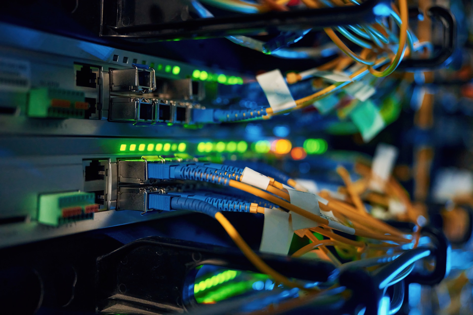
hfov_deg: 48.5
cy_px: 158
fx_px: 526
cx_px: 236
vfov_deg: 33.4
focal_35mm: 40
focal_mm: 40
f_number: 2.8
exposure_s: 1/100
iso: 2500
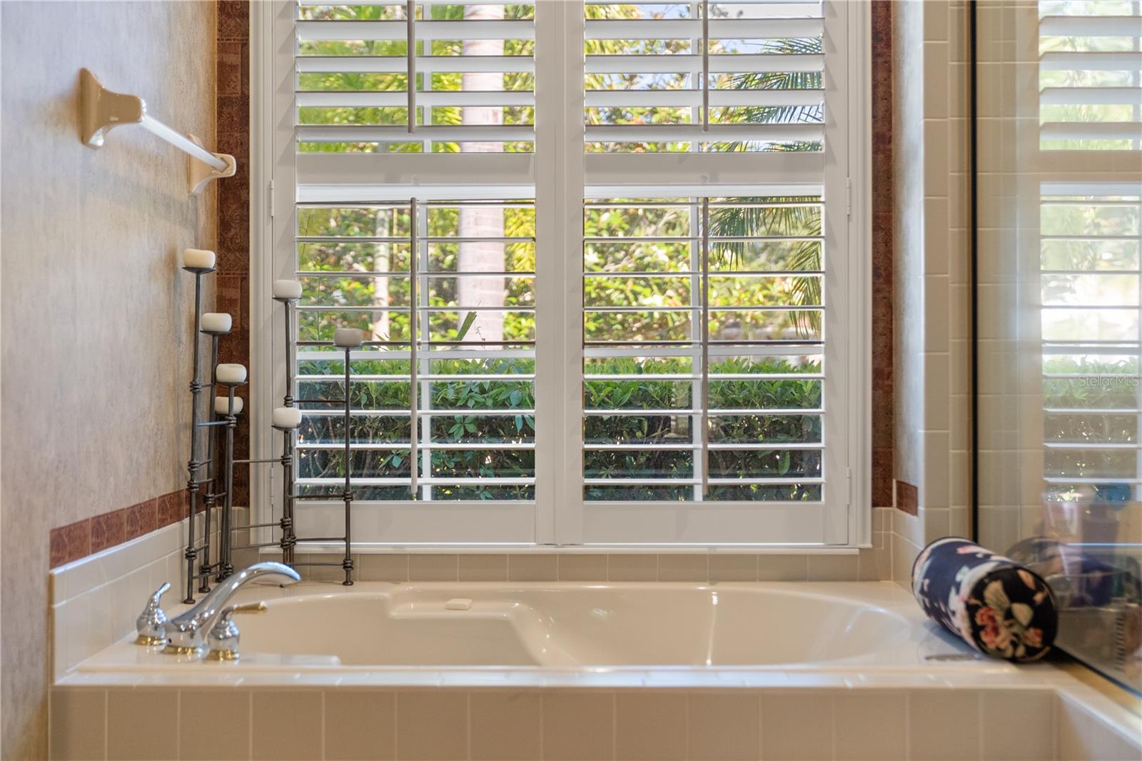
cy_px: 380
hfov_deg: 45.4
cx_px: 571
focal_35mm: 43
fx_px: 1364
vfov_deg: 31.2
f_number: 2.8
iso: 800
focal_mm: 43
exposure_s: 1/320
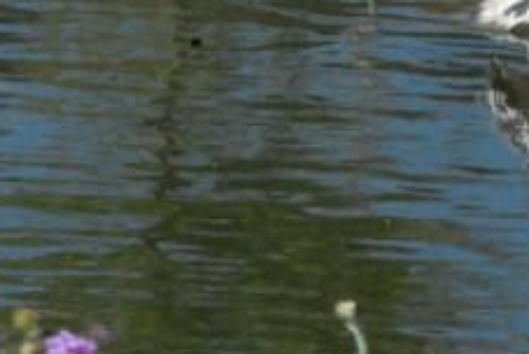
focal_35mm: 502
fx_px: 7383
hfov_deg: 4.1
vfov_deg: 2.7
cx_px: 825
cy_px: -146
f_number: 34
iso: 1100
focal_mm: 95
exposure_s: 1/125
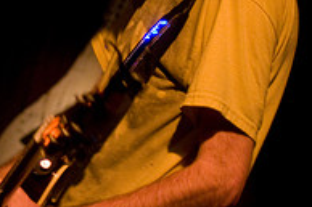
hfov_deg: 7.8
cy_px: 26
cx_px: -88
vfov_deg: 5.3
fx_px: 2251
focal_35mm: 260
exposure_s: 1/60
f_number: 2.8
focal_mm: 58
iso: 1250
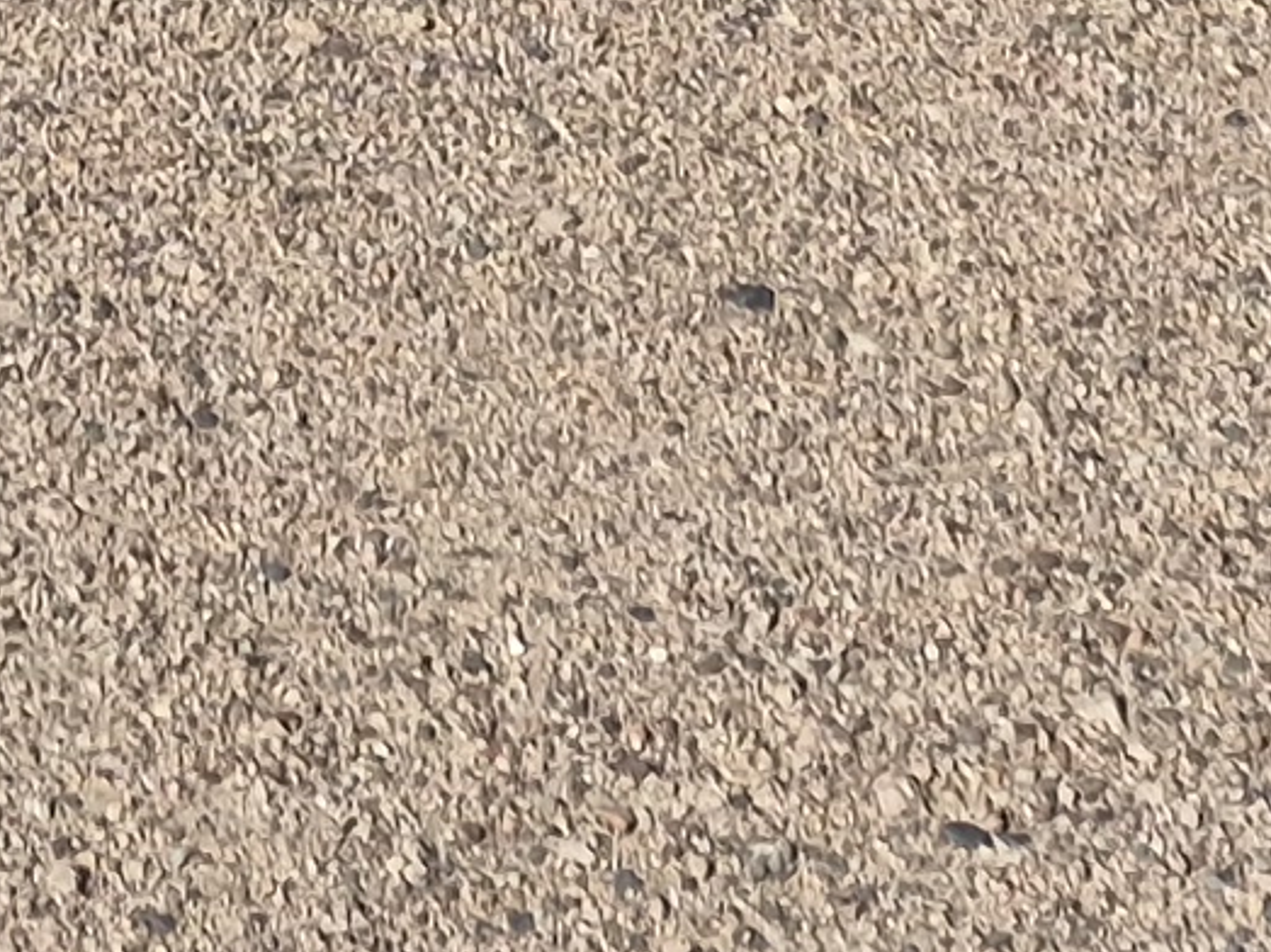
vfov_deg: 7.1
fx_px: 6461
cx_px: -731
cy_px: -2295
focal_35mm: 176
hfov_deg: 10.8
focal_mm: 5.4
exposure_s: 1/7008
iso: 80
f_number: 1.8
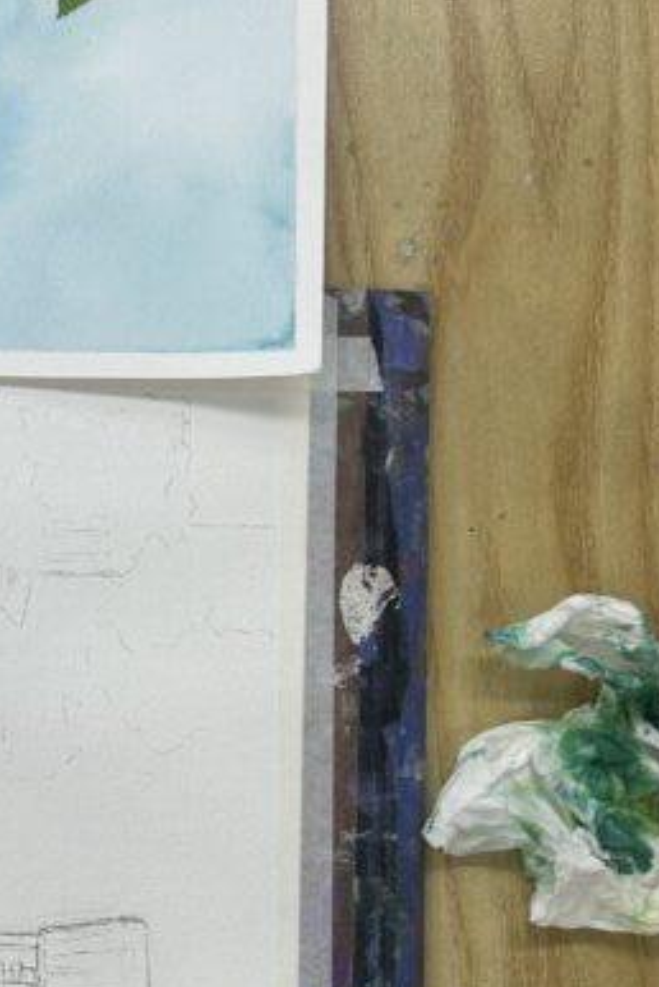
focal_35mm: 70
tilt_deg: -88.7
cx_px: -209
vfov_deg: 28.2
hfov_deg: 18.1
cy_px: 782
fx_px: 1918
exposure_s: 1/294
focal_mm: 5.7
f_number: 1.5
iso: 50
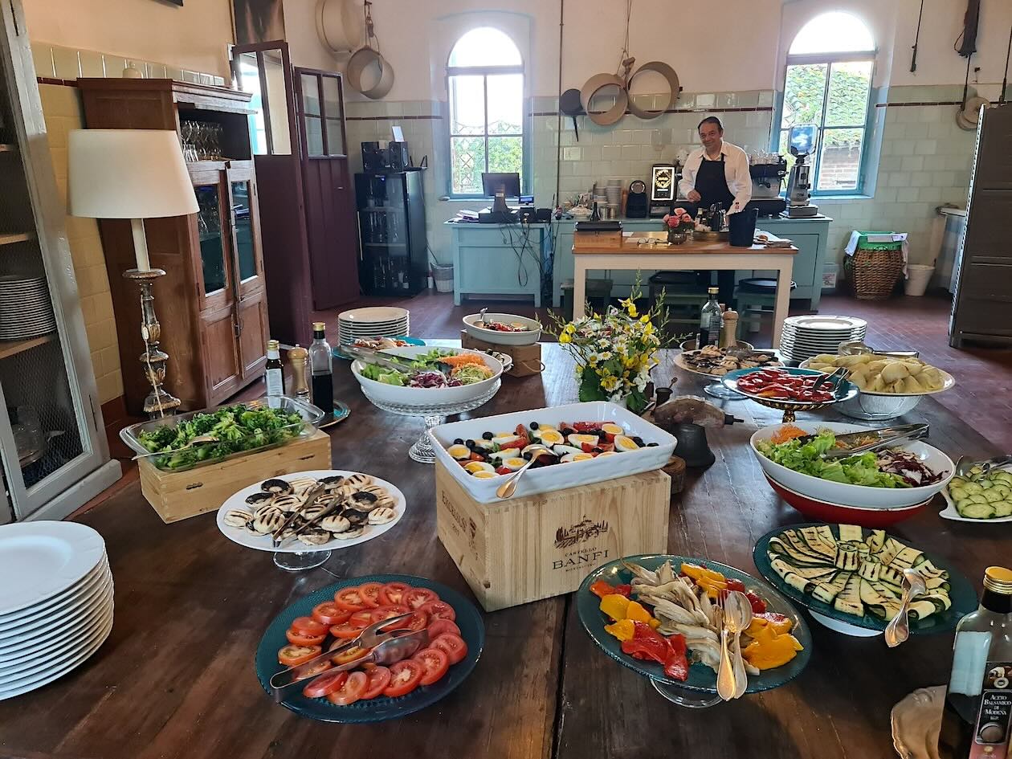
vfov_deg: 54.9
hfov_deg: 69.4
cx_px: 506
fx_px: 731
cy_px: 380
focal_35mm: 25
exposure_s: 1/100
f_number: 1.8
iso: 800
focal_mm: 7
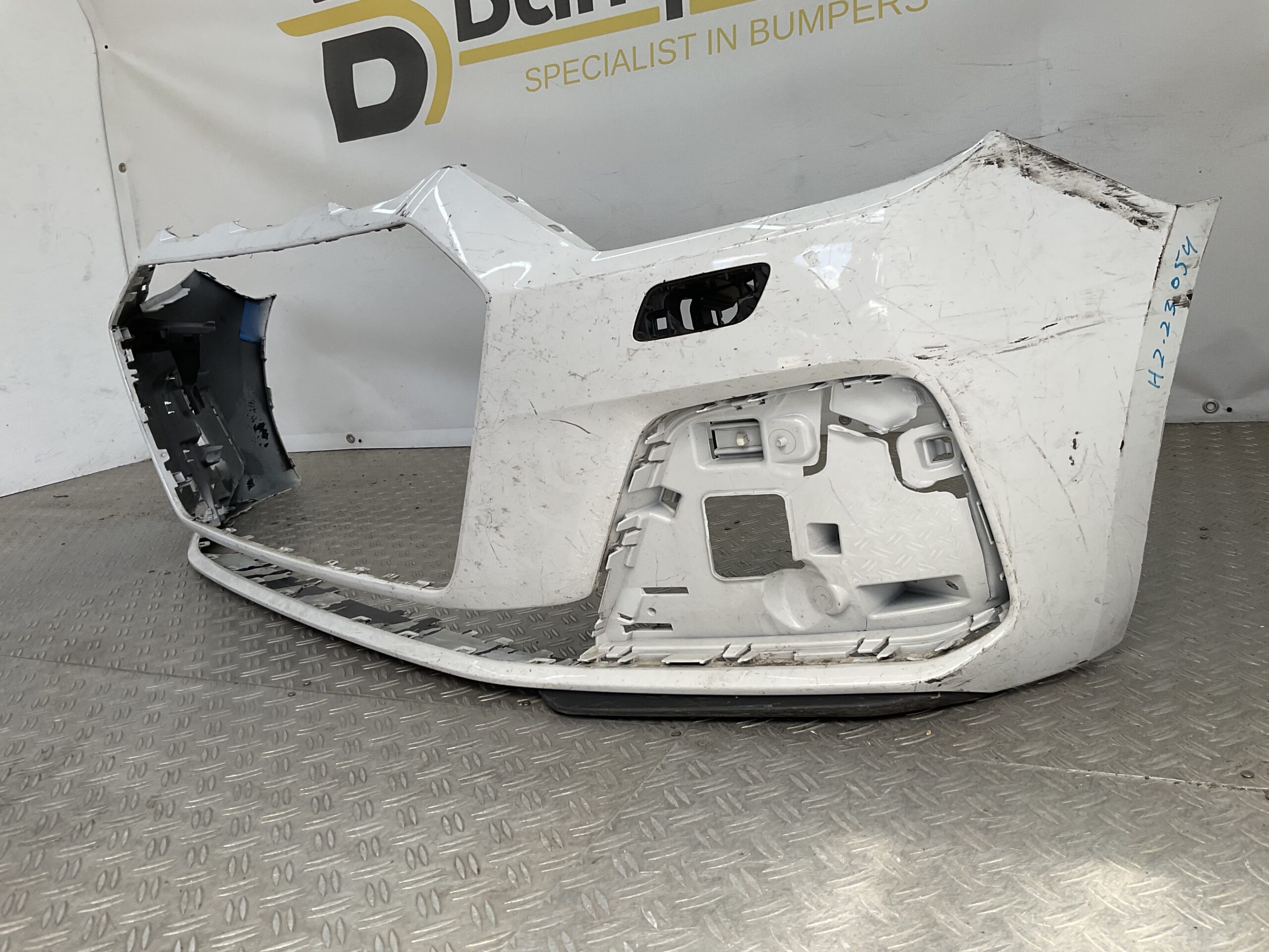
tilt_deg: -14.5
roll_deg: +6.3
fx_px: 1063
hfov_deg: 61.7
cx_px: 634
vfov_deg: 48.2
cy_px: 476
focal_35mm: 29
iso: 16
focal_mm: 3
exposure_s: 1/362
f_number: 1.8
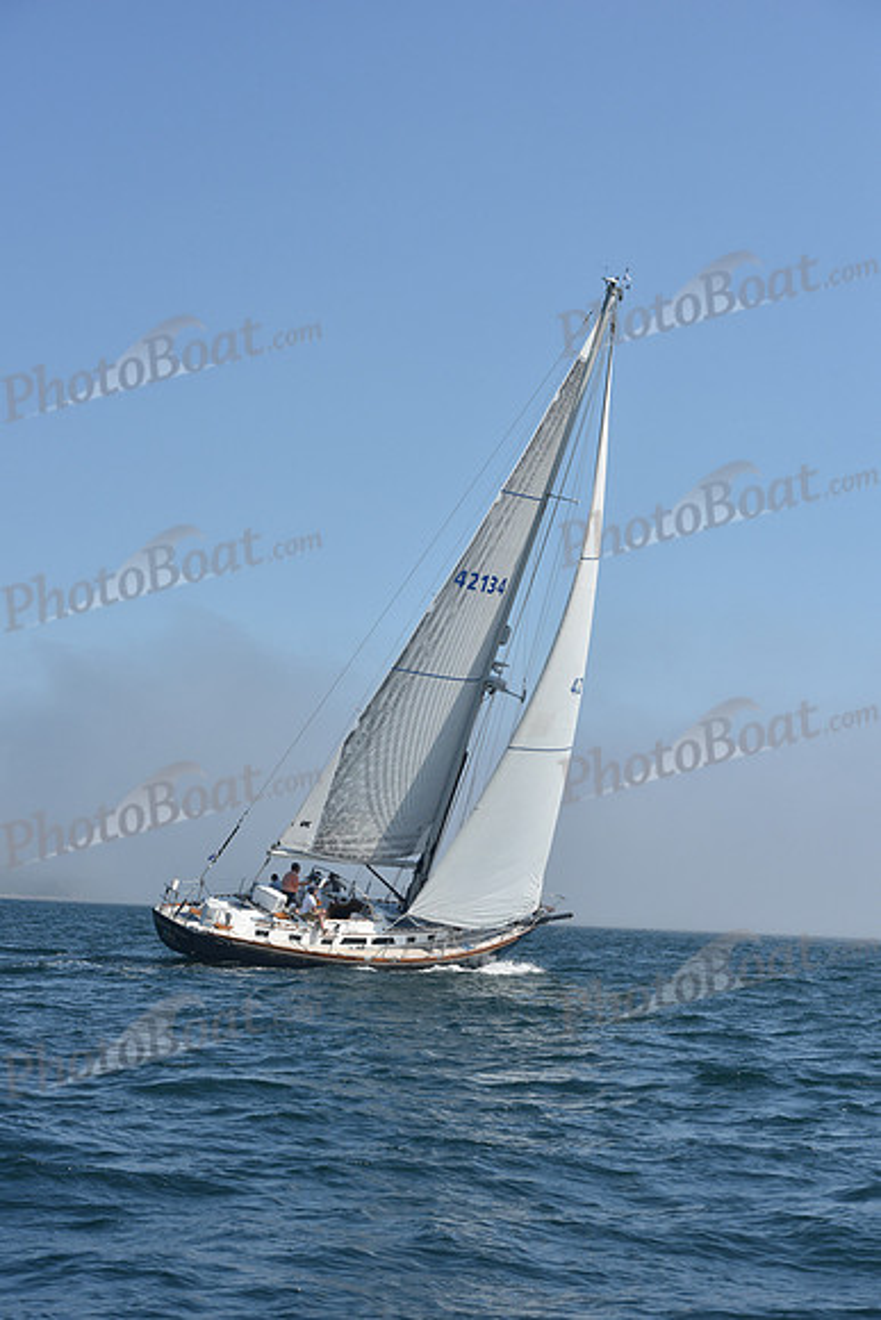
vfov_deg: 28.8
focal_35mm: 70
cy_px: 660
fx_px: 2568
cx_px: 440
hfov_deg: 19.5
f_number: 8
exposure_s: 1/1600
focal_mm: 70
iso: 320
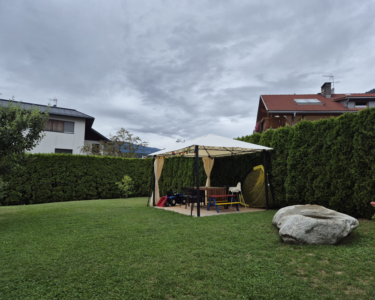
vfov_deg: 58.8
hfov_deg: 70.2
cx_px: 198
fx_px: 266
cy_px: 150
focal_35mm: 24
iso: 25
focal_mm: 5.4
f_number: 1.8
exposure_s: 1/762
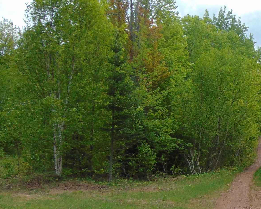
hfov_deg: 27.9
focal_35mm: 64
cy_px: 125
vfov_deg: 23.8
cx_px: 259
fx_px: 494
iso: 80
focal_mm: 4.5
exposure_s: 1/1000
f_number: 3
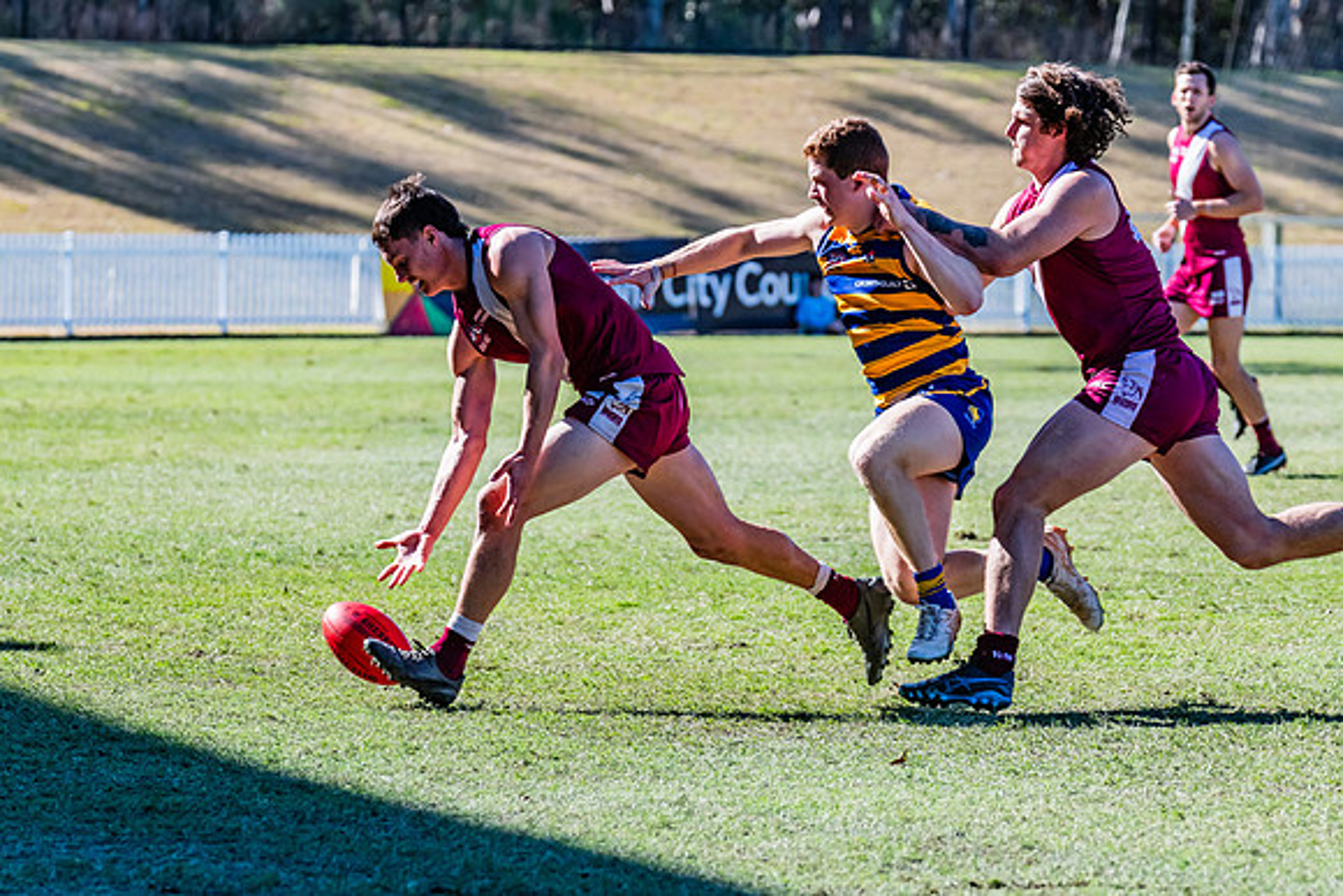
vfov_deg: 4.9
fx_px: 10573
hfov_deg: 7.3
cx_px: 723
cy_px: 462
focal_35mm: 283
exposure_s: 1/1600
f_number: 7.1
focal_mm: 240
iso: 800
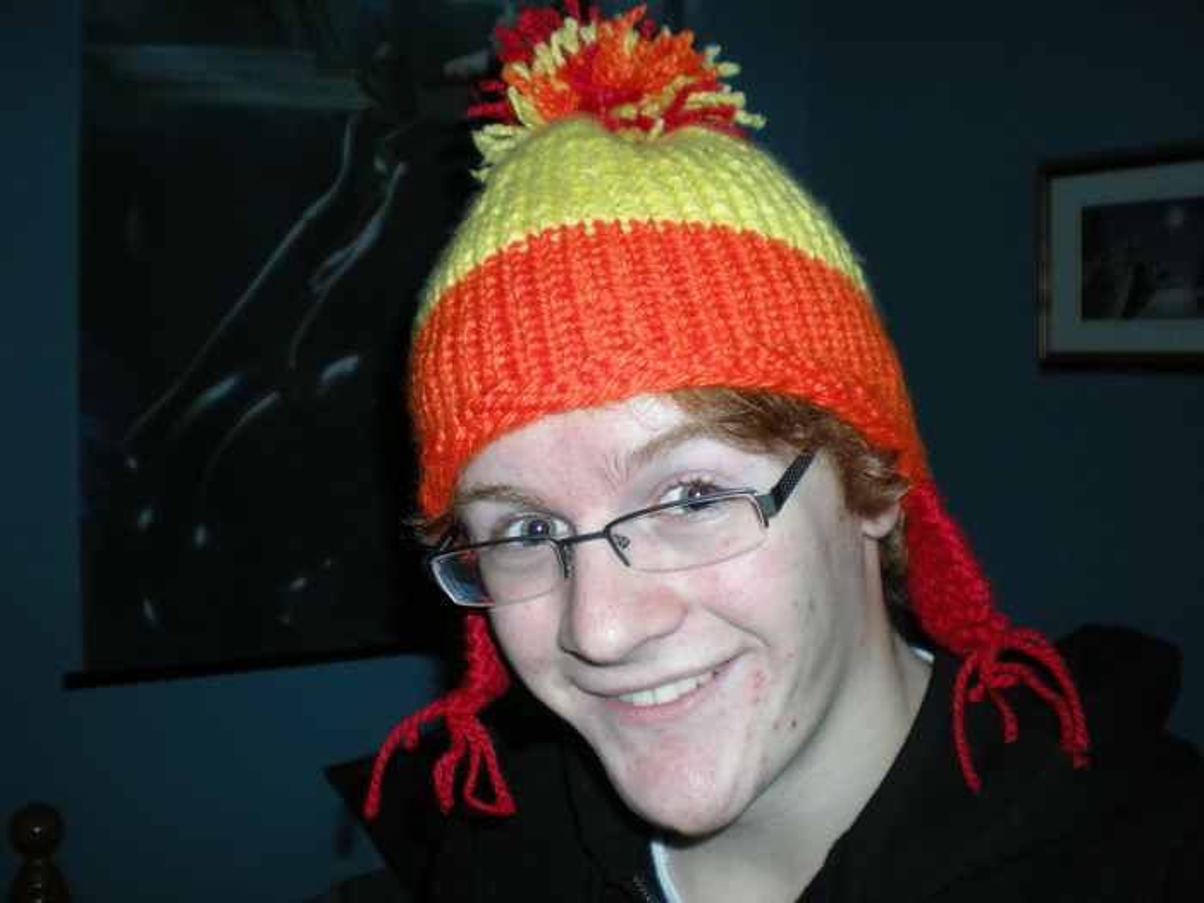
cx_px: 602
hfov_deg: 49.0
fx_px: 1322
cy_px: 452
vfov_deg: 37.7
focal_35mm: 38
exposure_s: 1/60
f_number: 3.1
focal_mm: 6.3
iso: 64
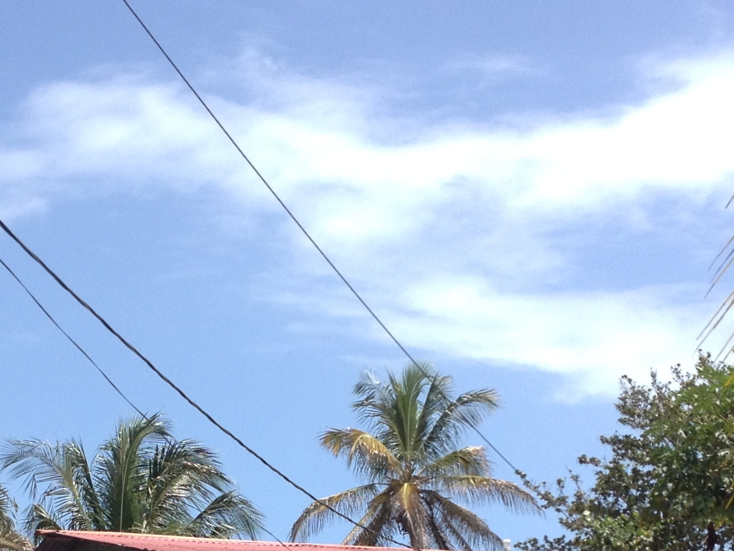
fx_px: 2099
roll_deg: +0.9
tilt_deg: +3.8
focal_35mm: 99
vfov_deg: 14.5
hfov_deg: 19.8
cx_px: 240
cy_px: 656
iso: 50
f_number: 2.4
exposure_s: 1/1381
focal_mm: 4.28
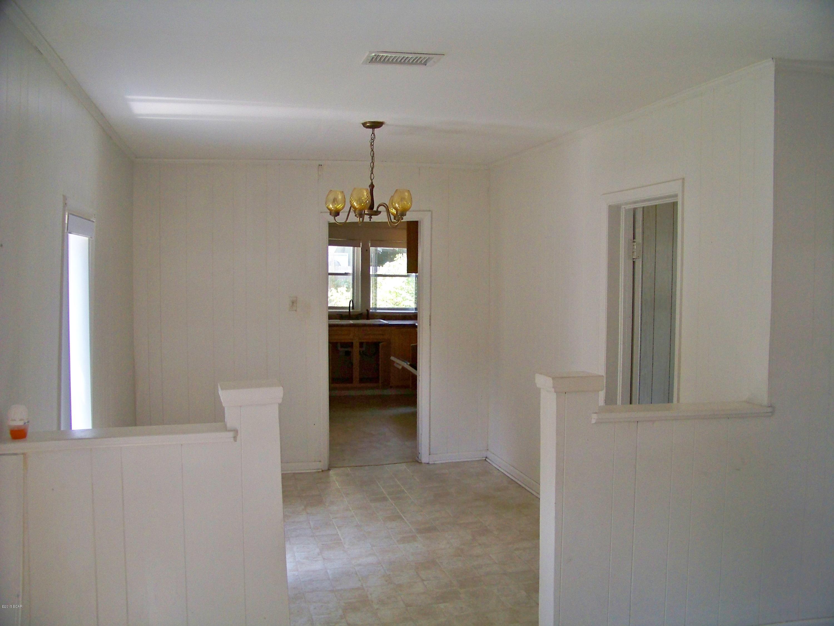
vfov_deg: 42.9
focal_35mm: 33
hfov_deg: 55.4
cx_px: 417
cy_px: 313
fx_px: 795
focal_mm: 5.85
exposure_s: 1/200
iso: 320
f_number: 2.8
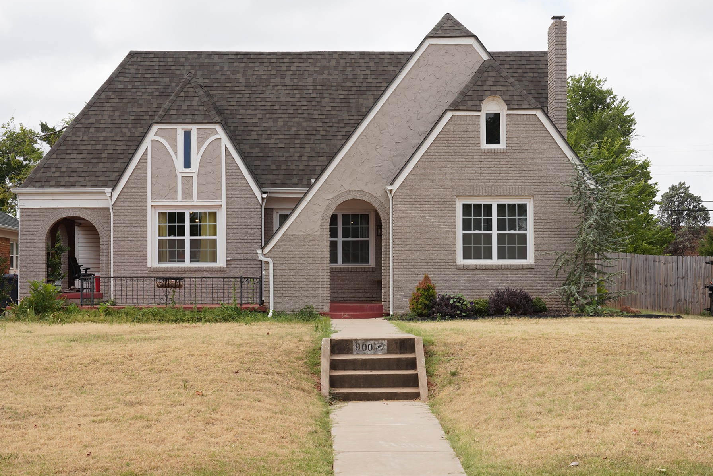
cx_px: 328
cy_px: 217
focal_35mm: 39
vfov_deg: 34.2
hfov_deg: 49.5
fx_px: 772
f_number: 10
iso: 100
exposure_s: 1/100
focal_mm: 35
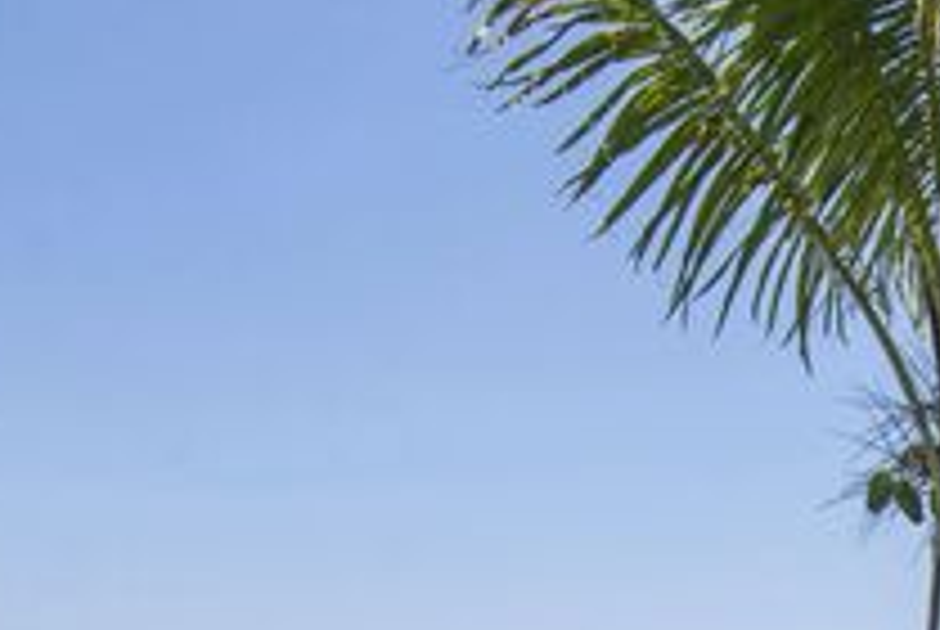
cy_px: 776
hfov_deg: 32.3
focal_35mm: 55
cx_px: 1012
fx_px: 1438
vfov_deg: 22.5
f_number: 11
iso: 320
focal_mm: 12
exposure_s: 1/500
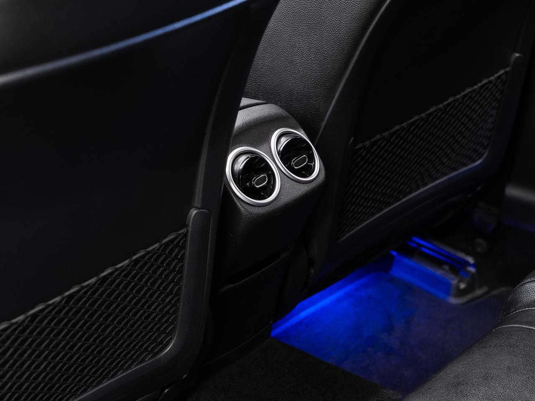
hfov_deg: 22.6
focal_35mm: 87
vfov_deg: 17.0
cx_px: 289
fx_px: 1339
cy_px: 196
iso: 100
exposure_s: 1/1.25
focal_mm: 70
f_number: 5.6
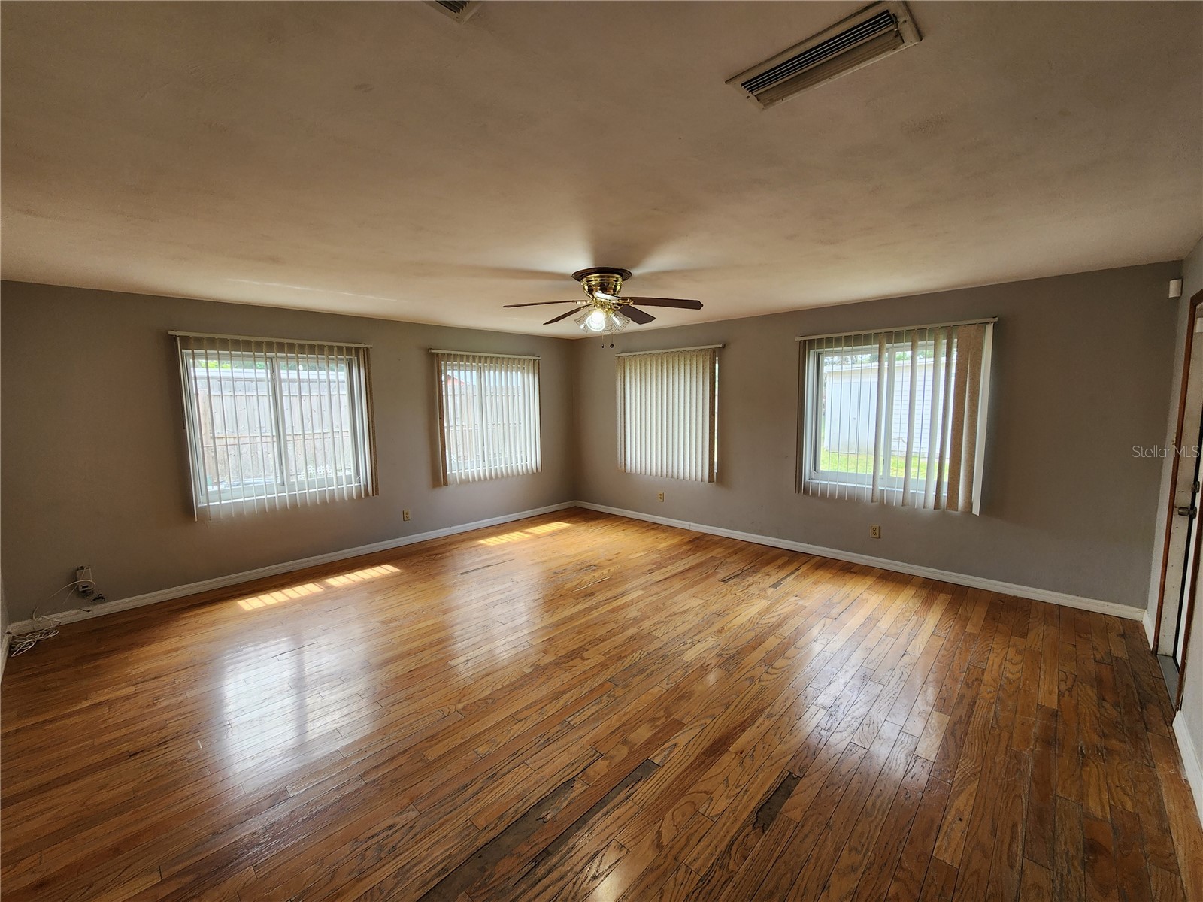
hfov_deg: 106.2
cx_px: 602
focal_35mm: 13
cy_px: 451
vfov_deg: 89.9
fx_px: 452
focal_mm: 2.2
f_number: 2.2
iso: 100
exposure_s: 1/60
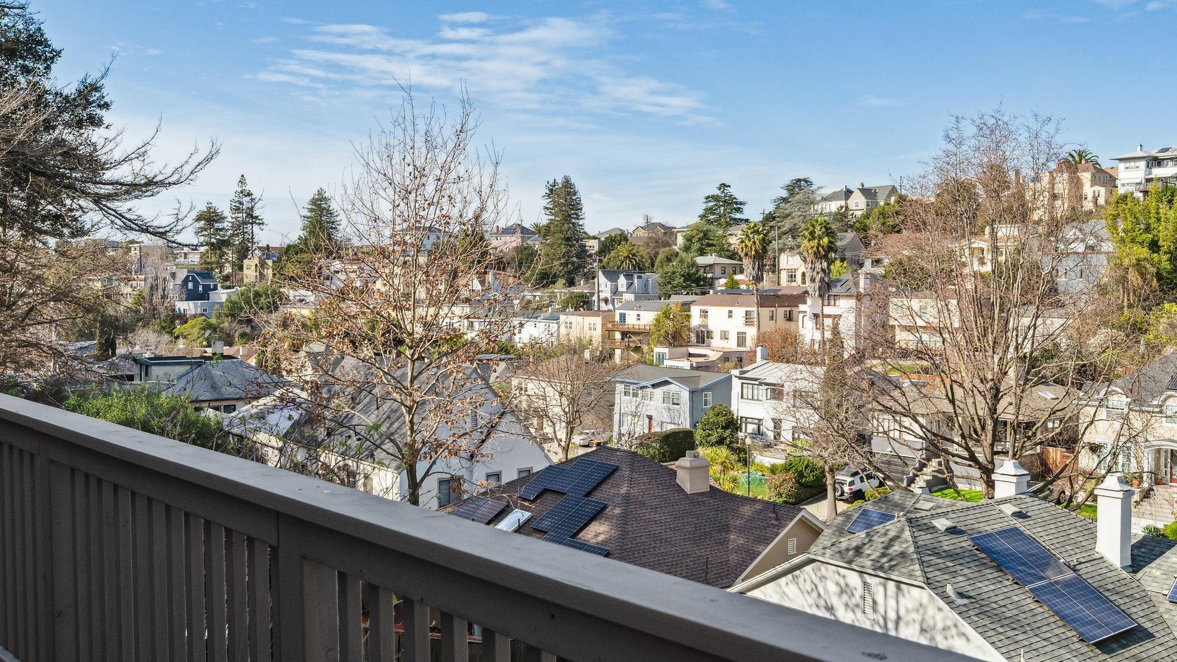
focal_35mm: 35
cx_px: 584
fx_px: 1092
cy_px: 312
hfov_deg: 56.6
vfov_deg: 33.7
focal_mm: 22
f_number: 8
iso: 200
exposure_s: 1/400
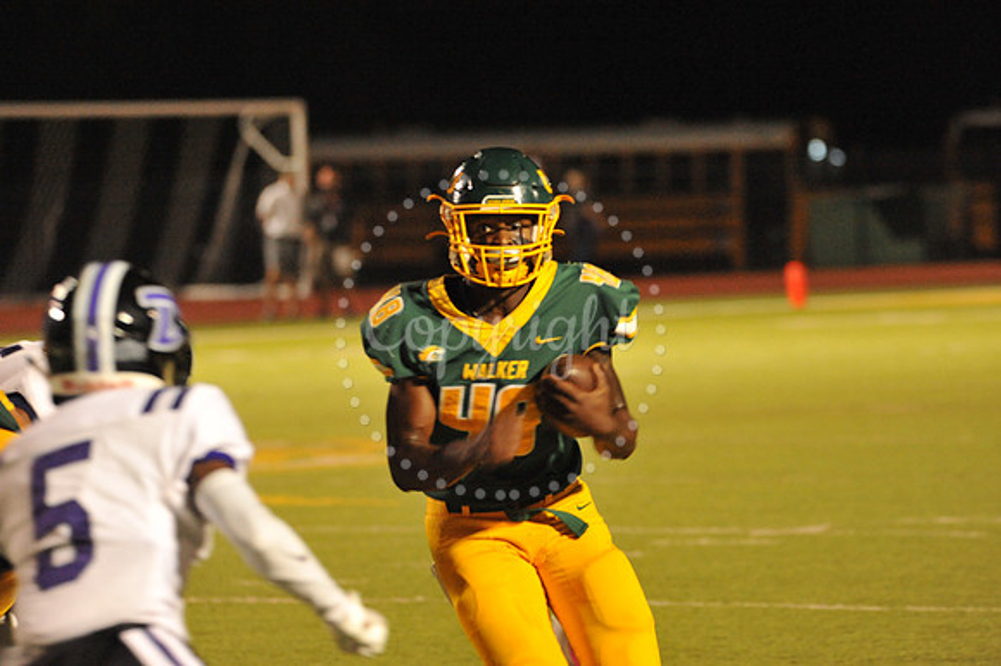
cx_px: 500
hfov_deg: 6.9
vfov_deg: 4.6
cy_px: 333
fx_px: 8337
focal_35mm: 300
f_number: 6.3
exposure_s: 1/160
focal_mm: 300
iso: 6400
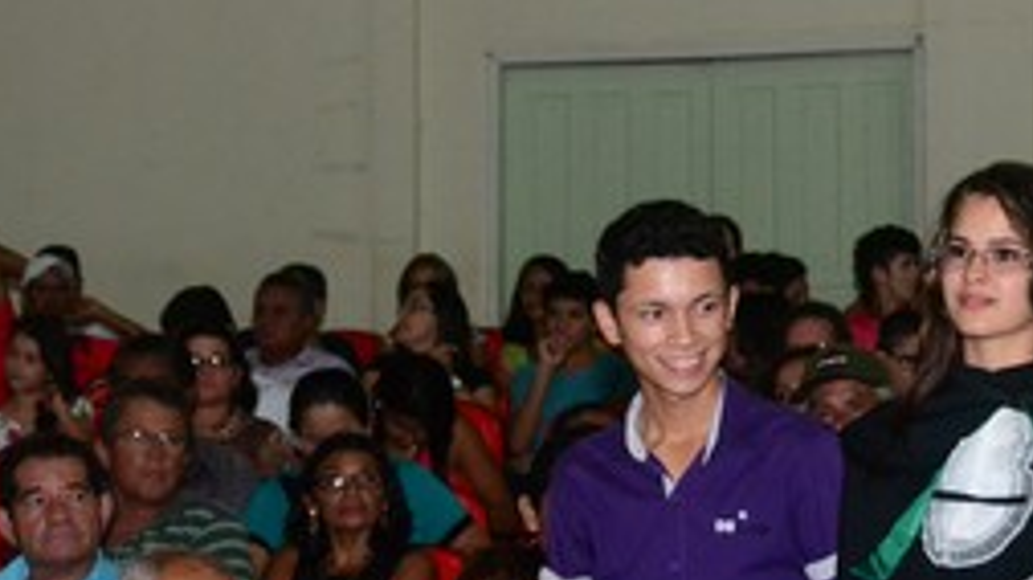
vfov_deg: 8.6
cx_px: 710
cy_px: 470
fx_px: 3833
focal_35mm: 140
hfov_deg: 15.3
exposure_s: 1/80
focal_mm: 50
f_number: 7.1
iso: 3200
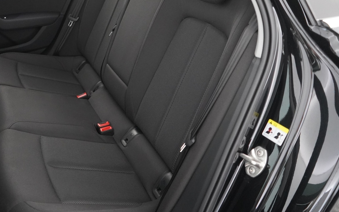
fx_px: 379
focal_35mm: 41
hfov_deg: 47.6
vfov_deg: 30.7
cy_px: 51
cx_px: 118
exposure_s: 1/40
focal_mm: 28
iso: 6400
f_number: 3.5
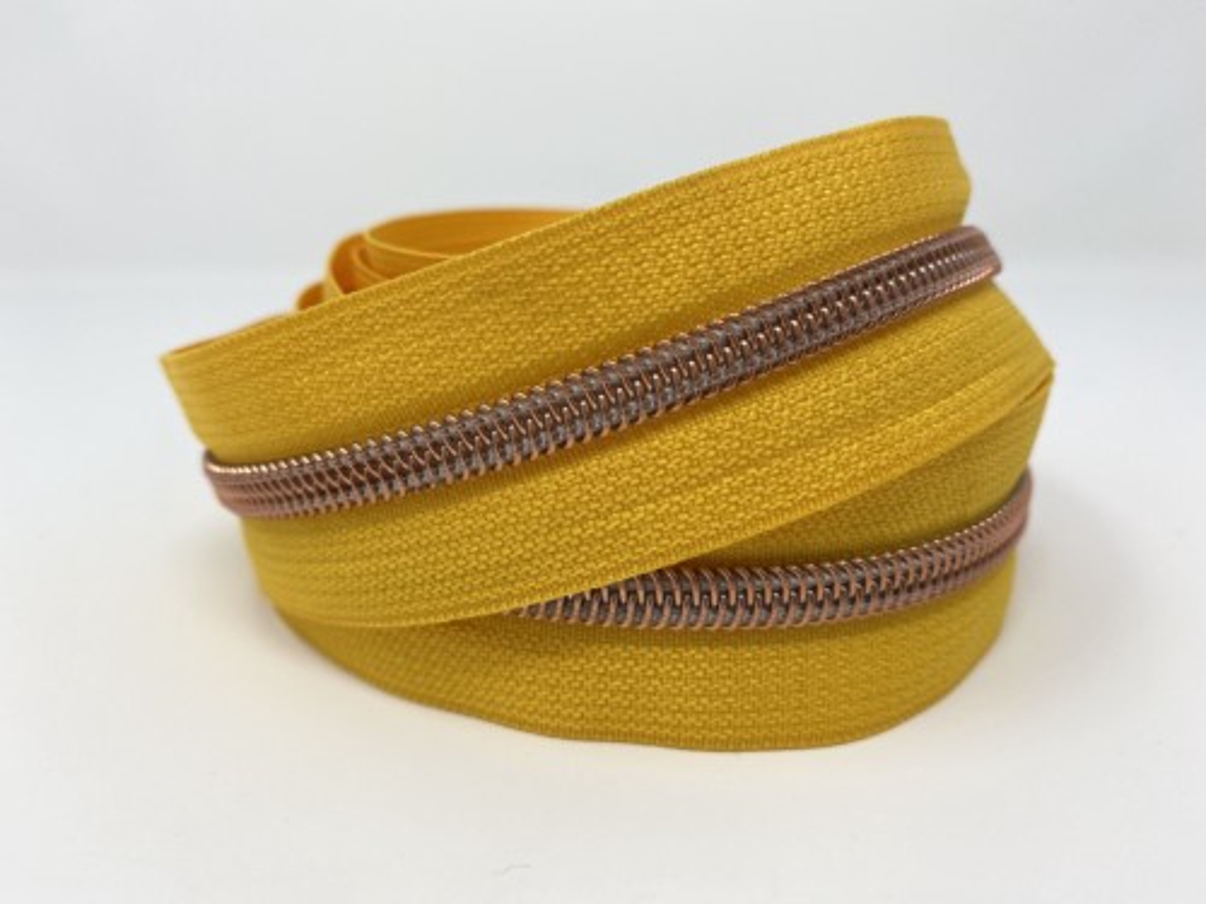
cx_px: 603
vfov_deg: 53.1
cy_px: 452
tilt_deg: -17.5
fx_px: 906
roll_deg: -0.2
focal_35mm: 26
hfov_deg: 67.3
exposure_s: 1/307
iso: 32
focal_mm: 4.25
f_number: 1.8
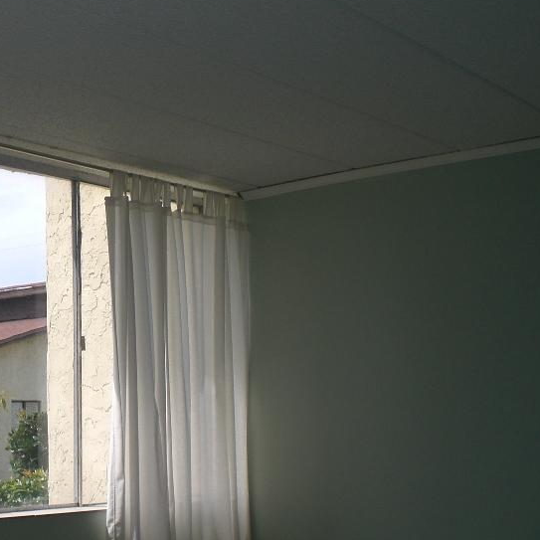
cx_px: 71
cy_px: 337
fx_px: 1077
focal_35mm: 61
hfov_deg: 27.3
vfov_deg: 28.1
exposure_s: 1/400
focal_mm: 6.3
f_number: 4.4
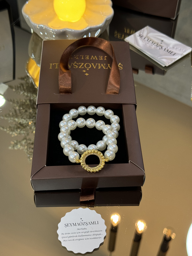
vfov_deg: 39.7
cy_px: 128
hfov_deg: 30.3
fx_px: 355
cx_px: 96
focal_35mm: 48
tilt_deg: -48.0
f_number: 1.78
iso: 160
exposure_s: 1/50
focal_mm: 6.76
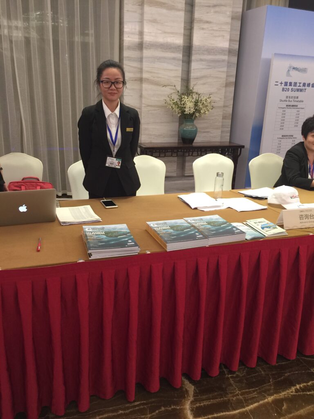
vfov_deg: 61.7
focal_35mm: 29
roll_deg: -1.5
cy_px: 210
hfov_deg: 48.2
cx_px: 157
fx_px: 351
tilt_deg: -17.9
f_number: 2.2
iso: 64
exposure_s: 1/17
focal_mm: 4.15
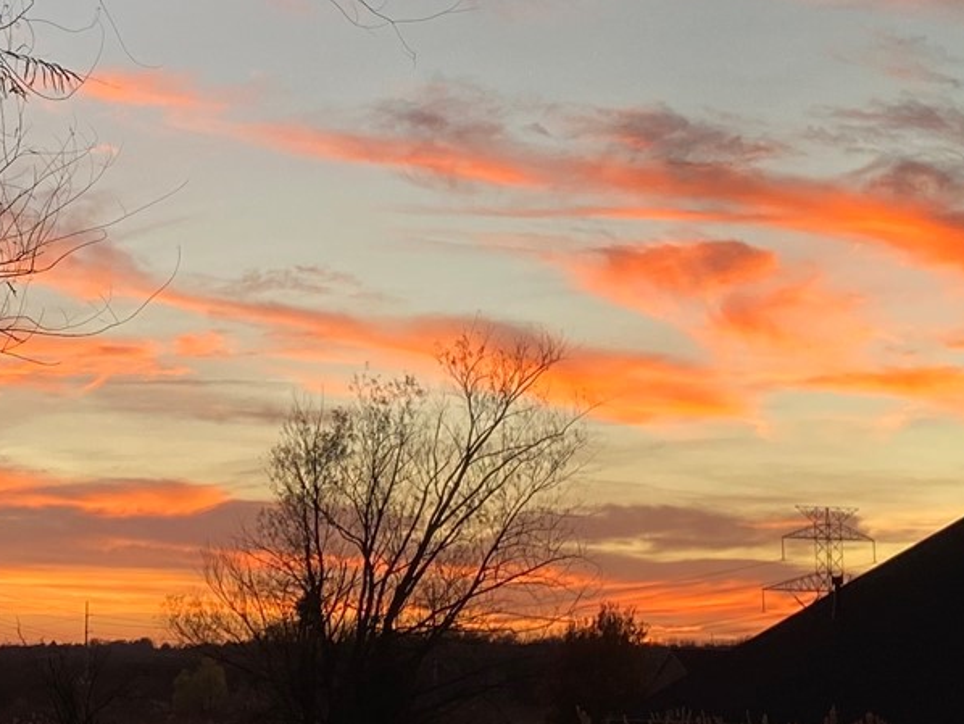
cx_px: 111
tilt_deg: +6.2
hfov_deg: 21.5
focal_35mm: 89
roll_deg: +0.5
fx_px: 2480
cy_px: 245
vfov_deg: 16.6
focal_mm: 4.25
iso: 50
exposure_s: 1/122
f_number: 1.8
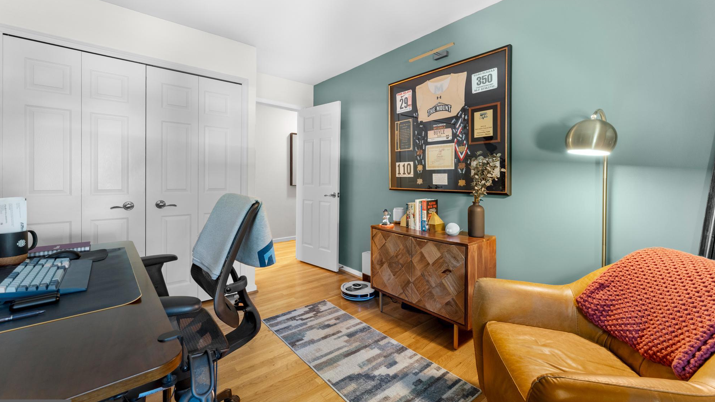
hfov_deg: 103.0
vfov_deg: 70.4
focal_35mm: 15
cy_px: 182
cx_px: 358
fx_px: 284
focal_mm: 14
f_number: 9
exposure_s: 1.3
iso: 640
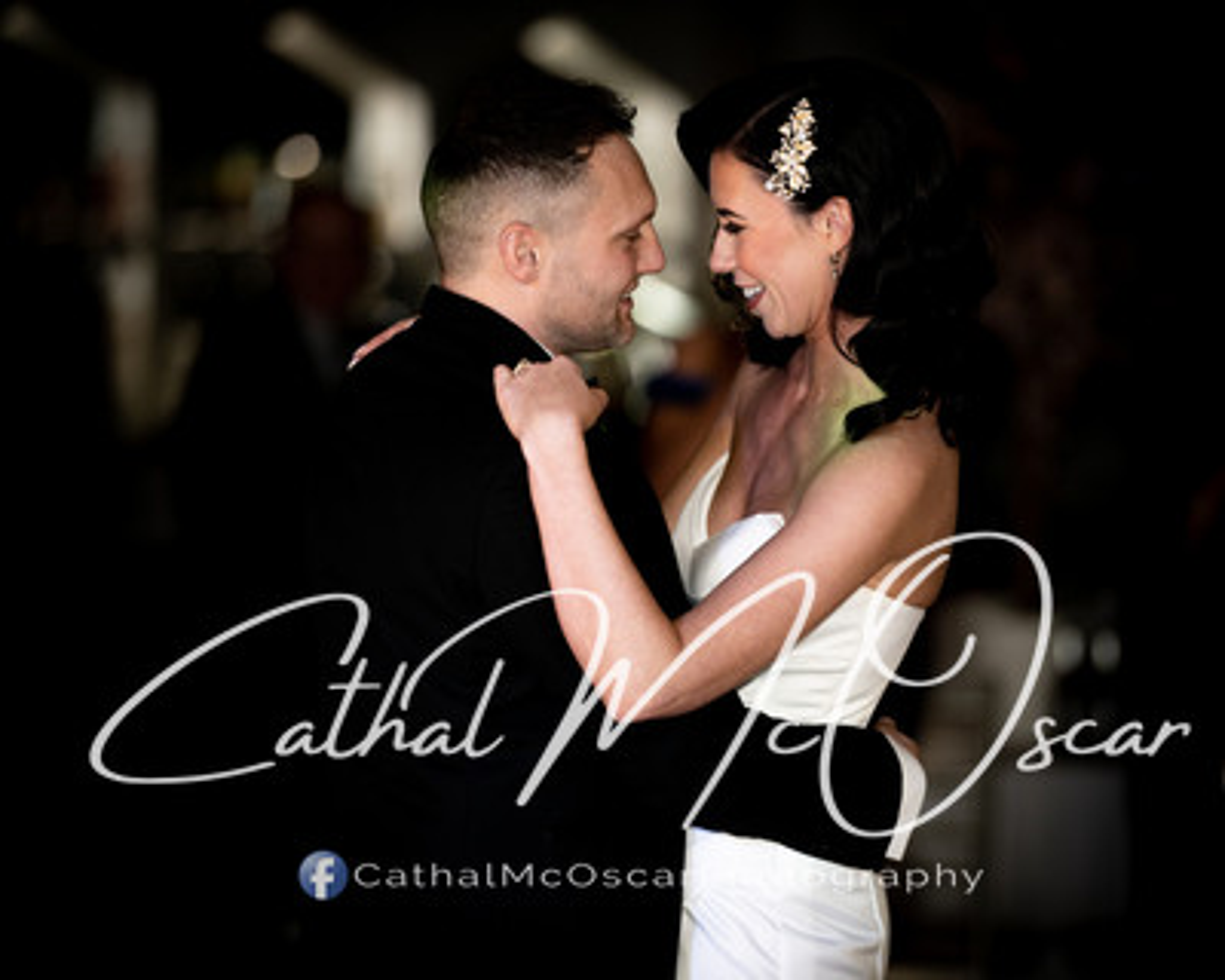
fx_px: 7962
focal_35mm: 220
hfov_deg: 8.8
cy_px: 490
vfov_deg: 7.0
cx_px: 670
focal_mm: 195
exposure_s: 1/160
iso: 250
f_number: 2.8
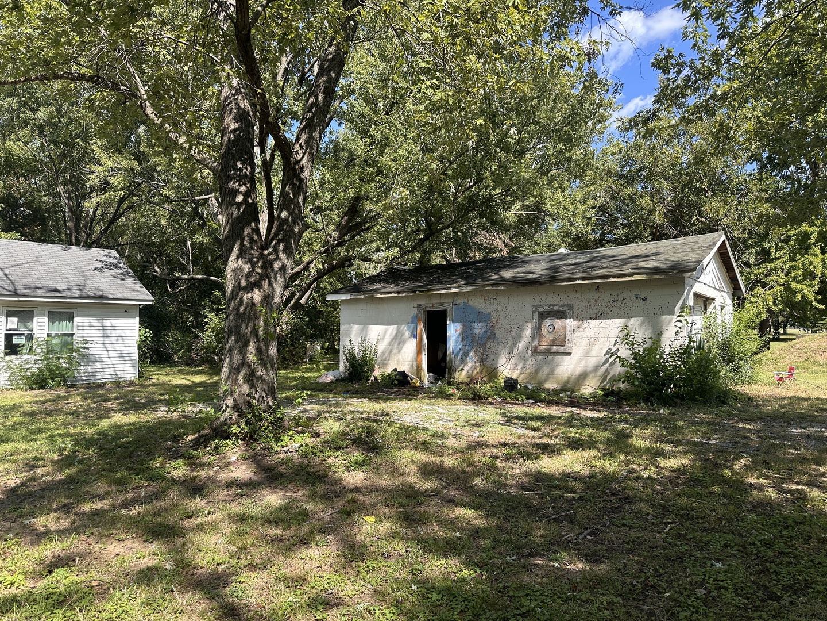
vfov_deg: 56.8
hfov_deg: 71.6
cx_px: 414
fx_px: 573
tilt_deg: +2.5
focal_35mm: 24
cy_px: 310
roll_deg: -0.6
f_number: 1.78
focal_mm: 6.86
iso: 80
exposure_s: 1/1393
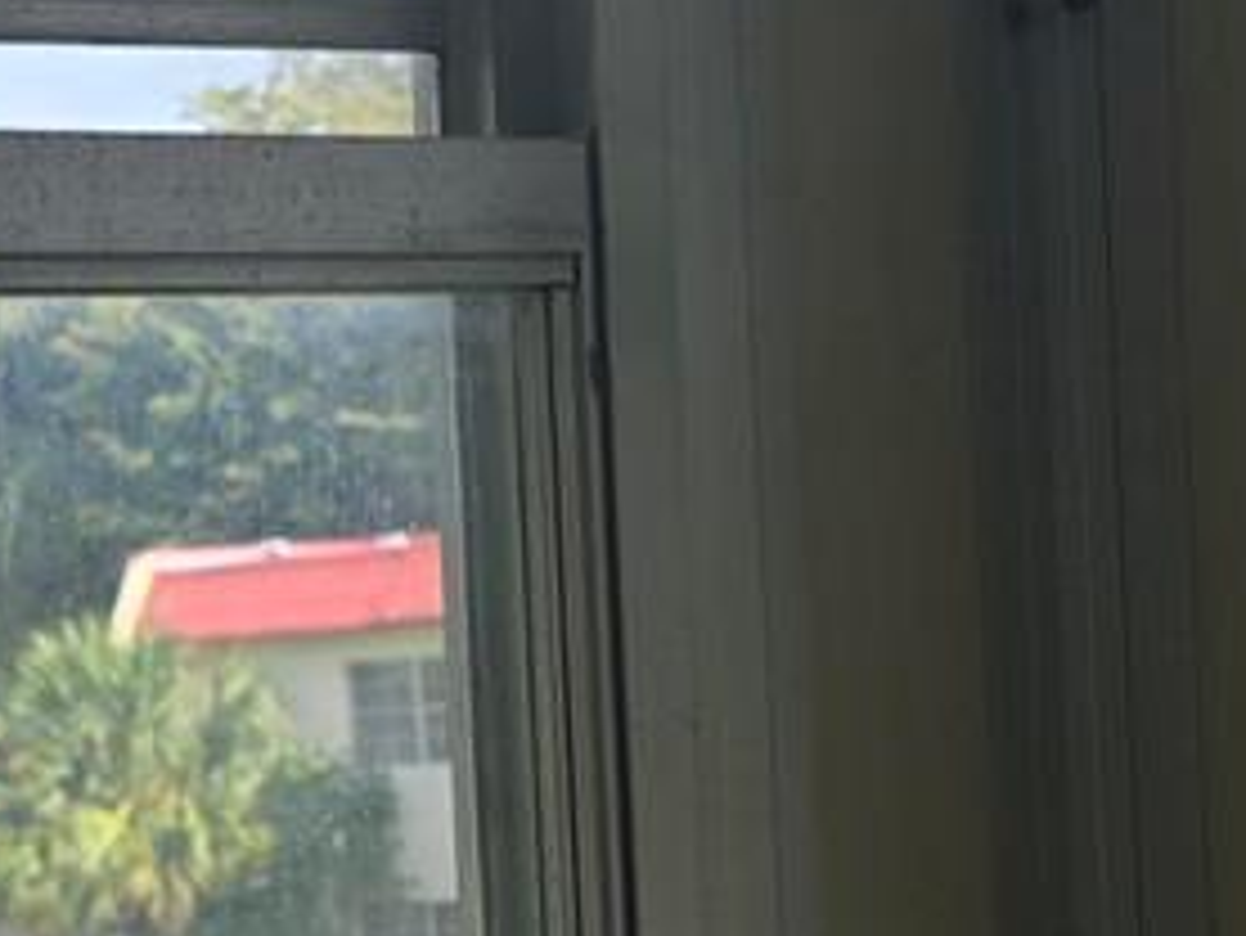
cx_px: -1502
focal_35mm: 133
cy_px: 1134
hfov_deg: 12.4
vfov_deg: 10.9
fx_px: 4789
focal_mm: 6.3
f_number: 1.7
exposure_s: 1/327
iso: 12
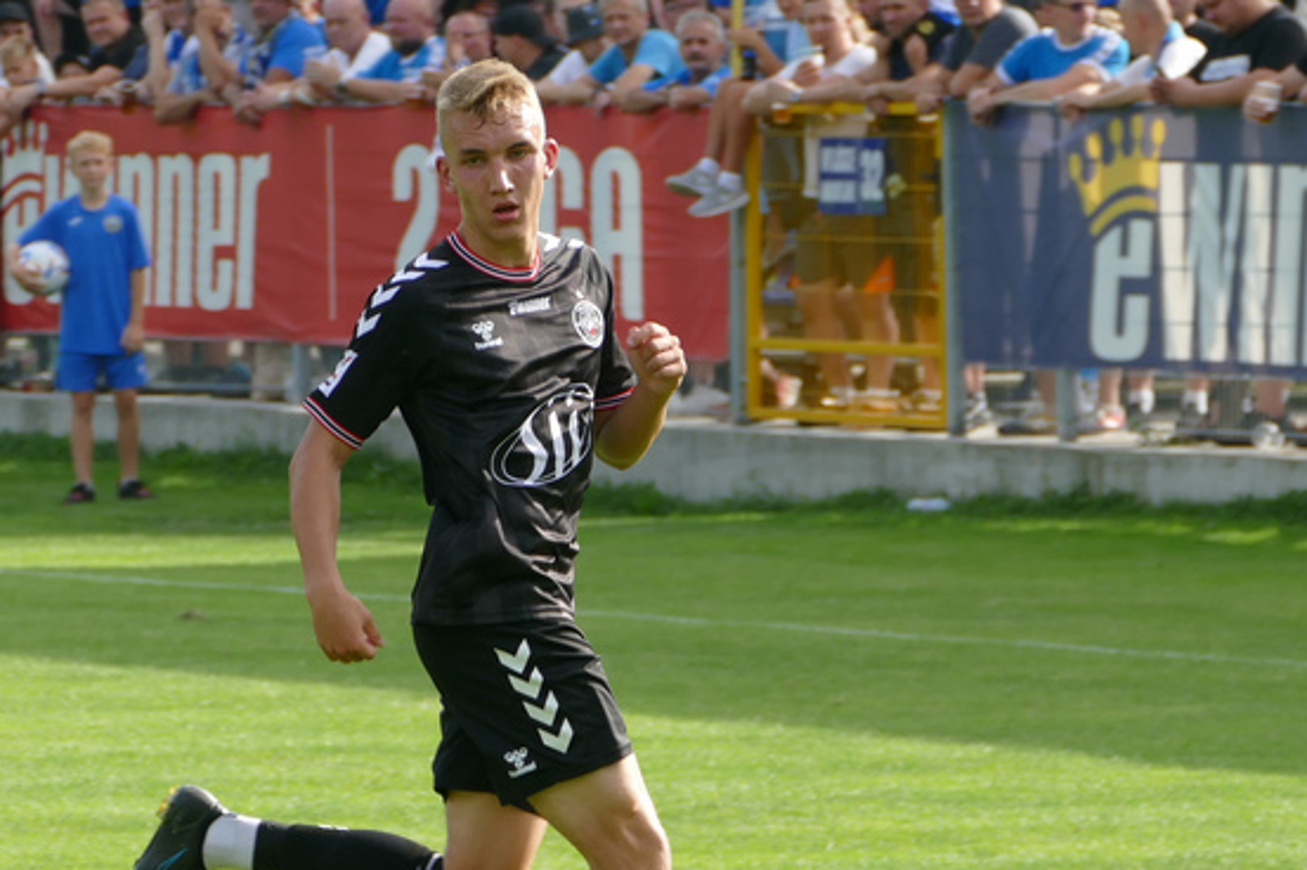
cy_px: 557
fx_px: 16690
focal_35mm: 460
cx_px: 702
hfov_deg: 4.5
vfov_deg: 3.0
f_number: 4
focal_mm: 80.51
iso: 125
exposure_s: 1/640
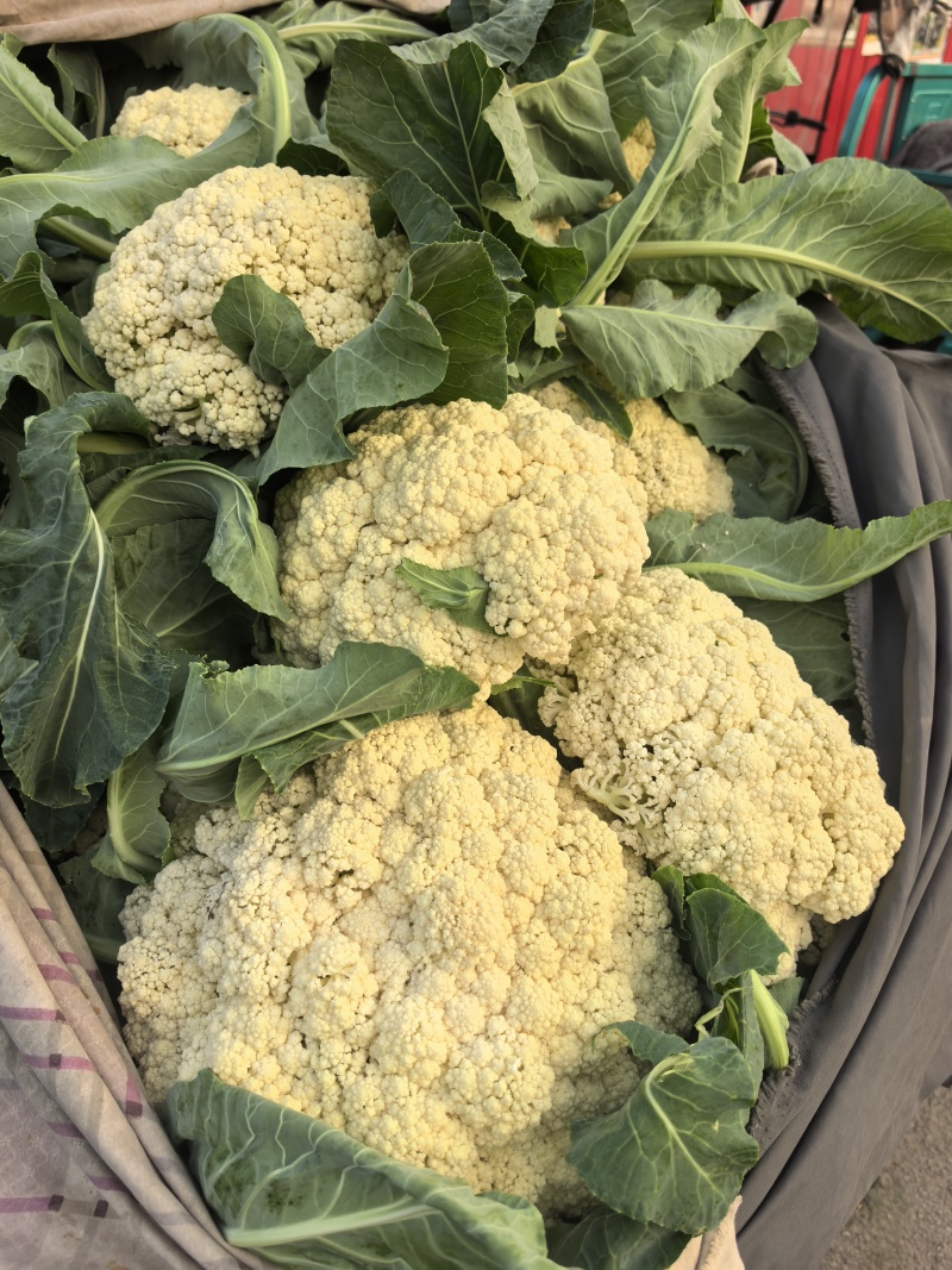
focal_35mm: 27
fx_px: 990
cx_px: 476
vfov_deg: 65.3
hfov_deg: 51.3
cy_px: 635
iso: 500
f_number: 2
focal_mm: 6.98
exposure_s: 1/1370
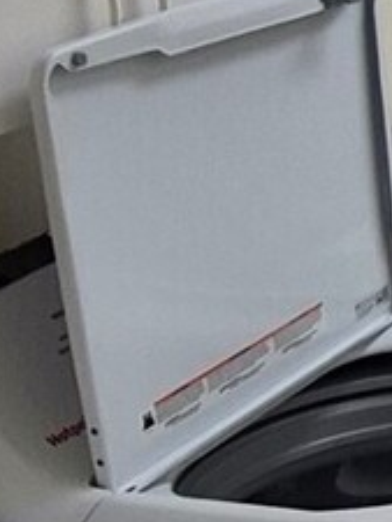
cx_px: 939
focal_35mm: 83
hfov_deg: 13.3
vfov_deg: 22.7
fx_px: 1252
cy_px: 6
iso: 64
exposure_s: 1/60
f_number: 2.2
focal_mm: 1.74
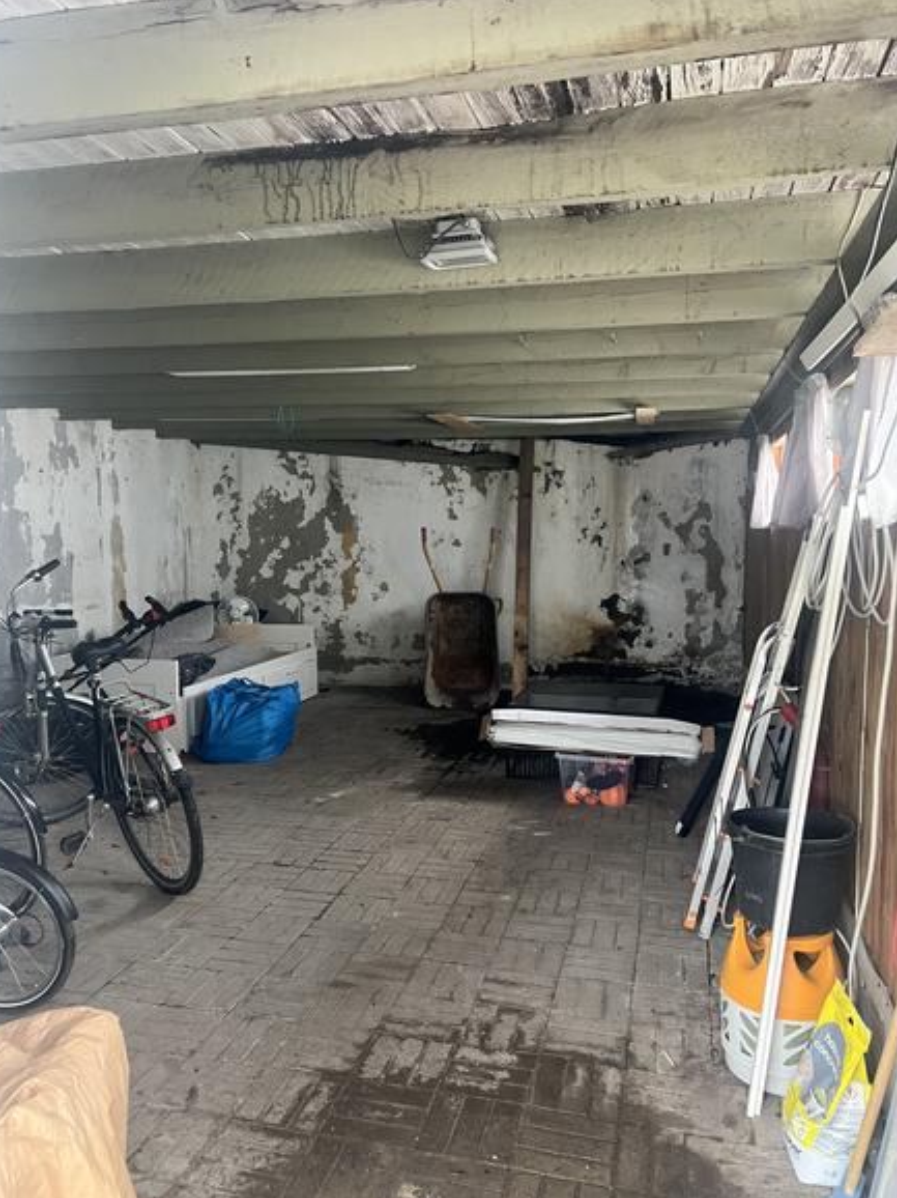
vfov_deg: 65.3
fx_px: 934
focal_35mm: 27
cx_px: 437
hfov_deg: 51.3
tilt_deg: -4.5
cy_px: 614
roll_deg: +0.3
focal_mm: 5.7
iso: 160
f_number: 1.5
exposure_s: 1/60
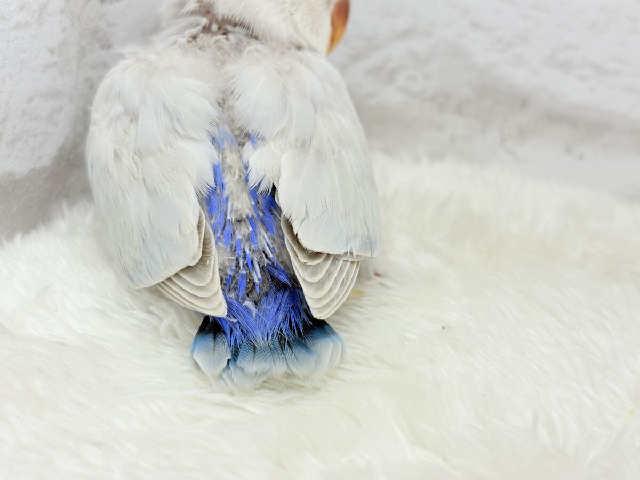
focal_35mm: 52
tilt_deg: -21.9
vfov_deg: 28.0
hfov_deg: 36.8
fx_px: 961
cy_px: 240
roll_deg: -2.8
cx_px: 320
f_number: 1.6
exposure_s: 1/100
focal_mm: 5.96
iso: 64
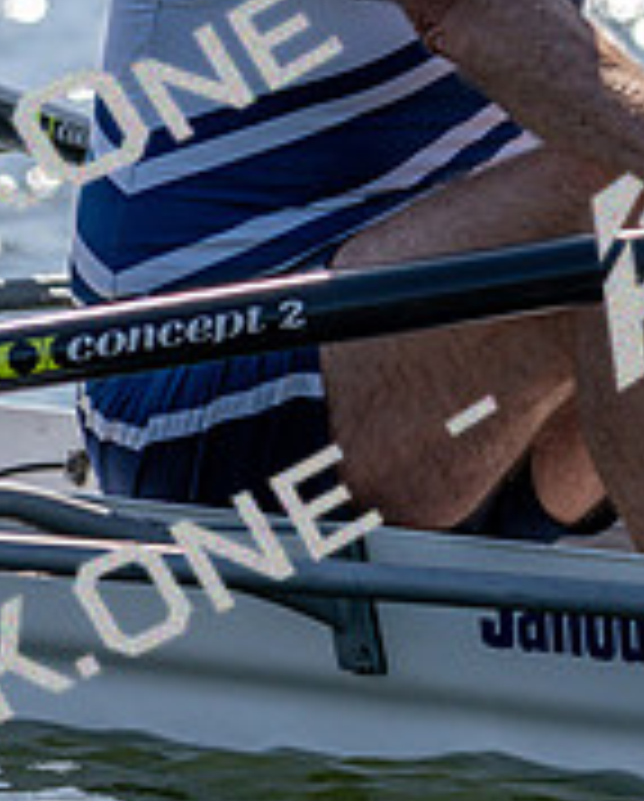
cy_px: -38
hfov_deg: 2.5
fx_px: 14520
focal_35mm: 611
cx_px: 207
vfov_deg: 3.2
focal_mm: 200
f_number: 5.6
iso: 200
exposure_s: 1/2000
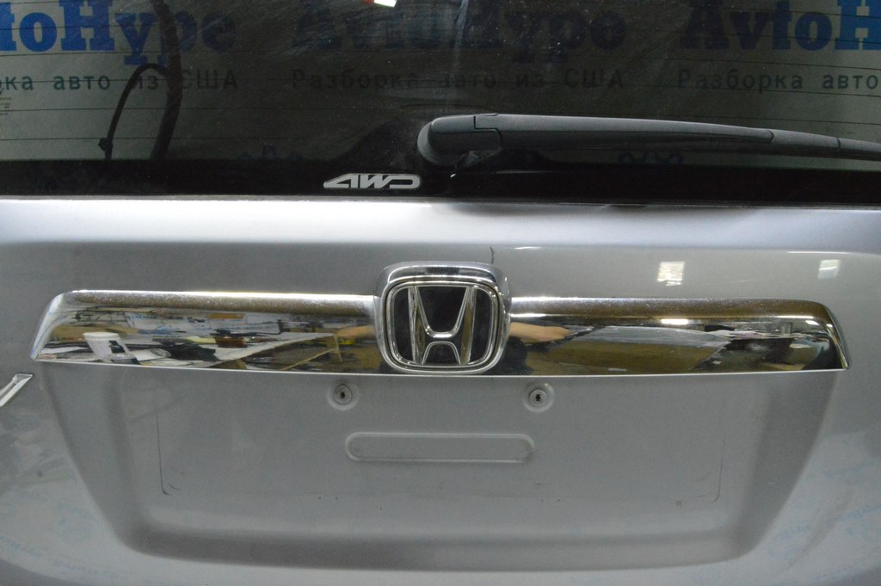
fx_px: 844
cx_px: 440
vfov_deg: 38.3
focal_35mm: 34
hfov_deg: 55.1
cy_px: 293
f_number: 20
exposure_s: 1/15
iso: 6400
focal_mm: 23
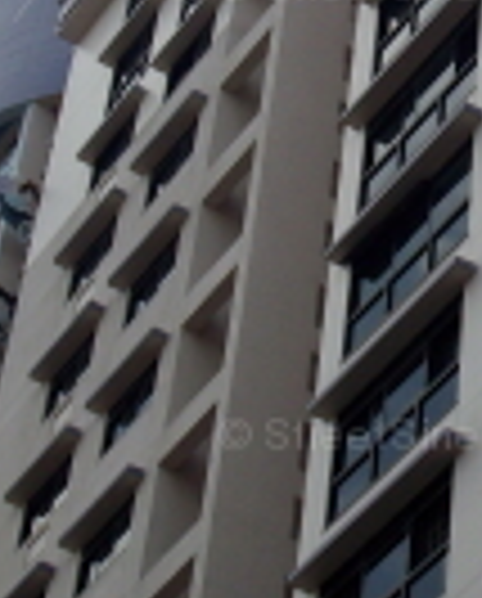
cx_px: 554
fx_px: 2648
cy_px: -9
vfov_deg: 12.7
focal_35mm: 149
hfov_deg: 10.3
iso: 80
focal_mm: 6.2
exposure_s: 1/320
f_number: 5.6
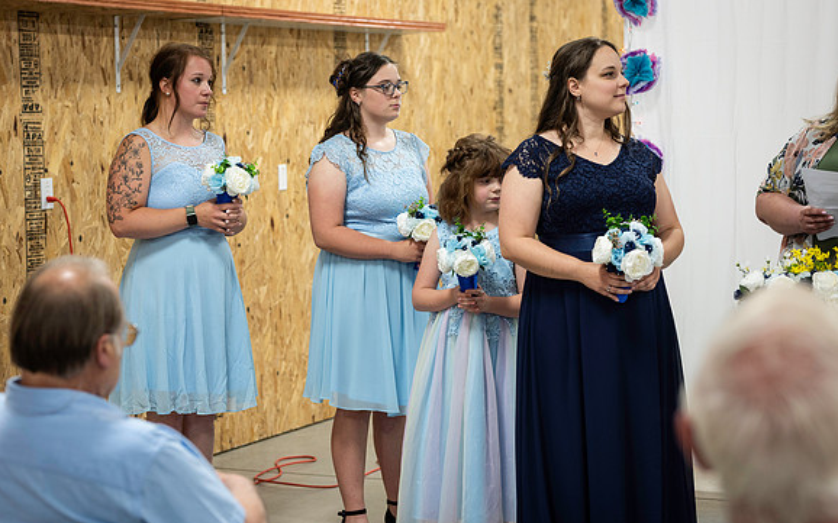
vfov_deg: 15.0
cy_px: 246
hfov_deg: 23.8
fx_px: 1987
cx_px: 419
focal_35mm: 87
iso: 640
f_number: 3.5
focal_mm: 85
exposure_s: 1/125
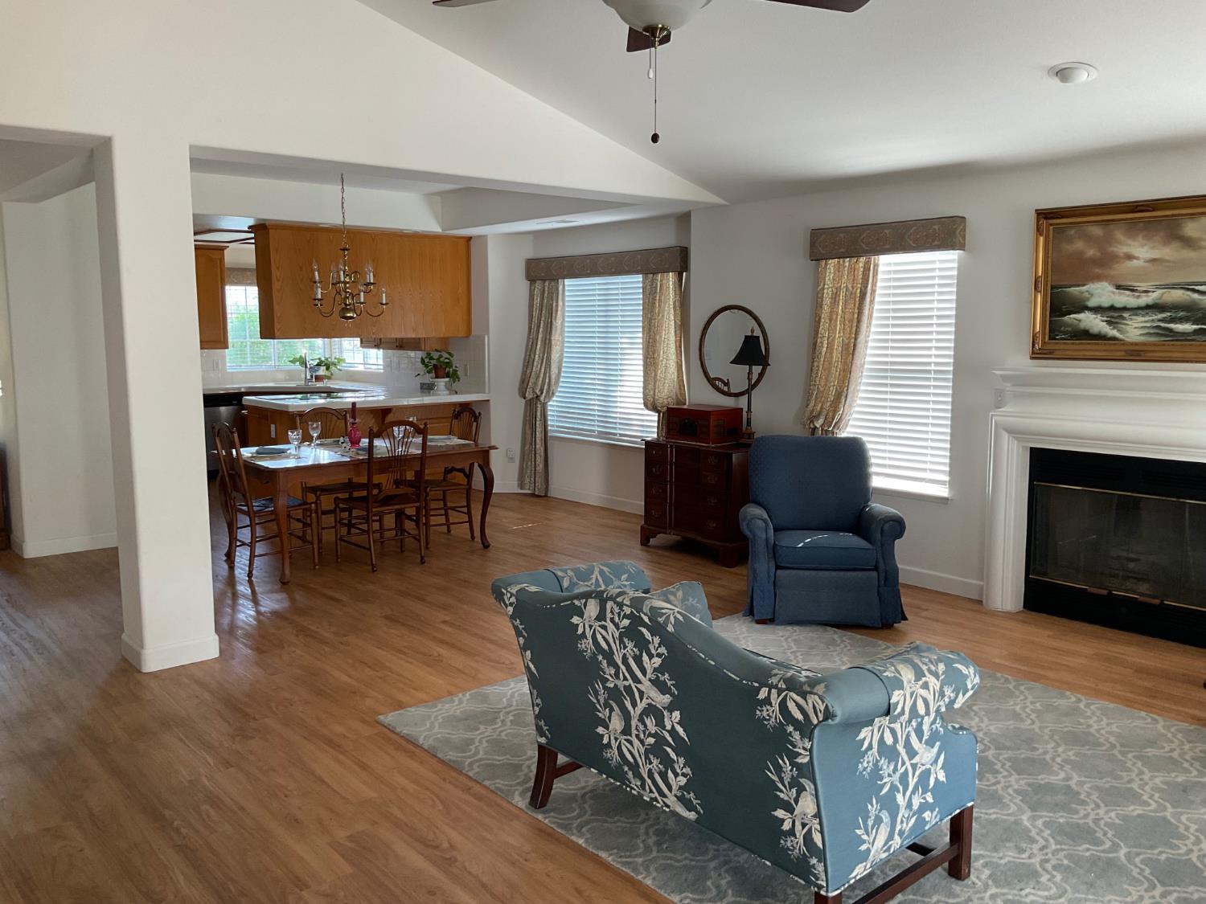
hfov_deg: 61.7
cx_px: 603
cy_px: 452
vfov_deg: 48.2
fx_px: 1010
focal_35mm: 29
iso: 64
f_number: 1.8
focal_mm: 3
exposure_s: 1/60
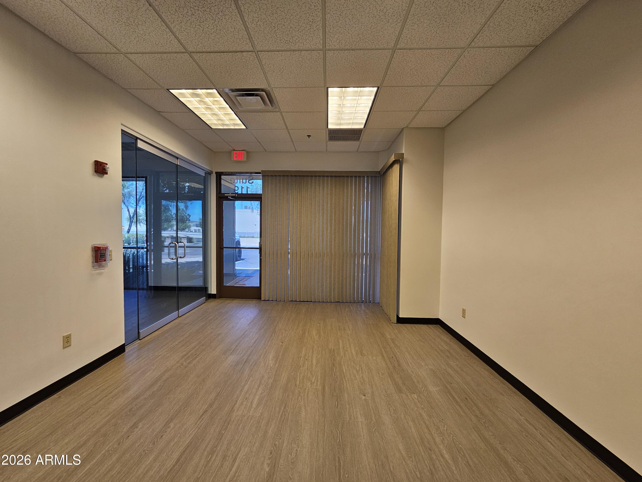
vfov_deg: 89.9
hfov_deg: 106.2
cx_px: 321
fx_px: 241
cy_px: 241
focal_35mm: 13
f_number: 2.2
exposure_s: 1/60
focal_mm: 2.2
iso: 80
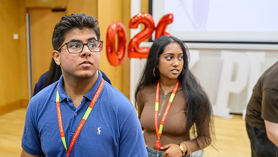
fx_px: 332
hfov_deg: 45.2
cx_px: 113
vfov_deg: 26.5
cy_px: 69
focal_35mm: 45
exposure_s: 1/200
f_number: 2.8
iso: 1800
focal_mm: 35
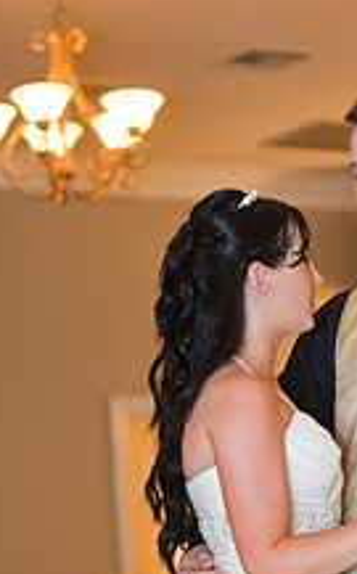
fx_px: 2312
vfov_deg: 14.1
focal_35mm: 148
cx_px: 335
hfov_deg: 8.8
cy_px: 447
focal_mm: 70
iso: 2000
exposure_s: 1/50
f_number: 2.8
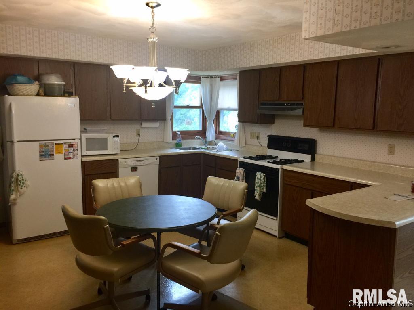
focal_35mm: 29
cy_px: 155
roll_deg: -0.4
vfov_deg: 48.2
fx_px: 347
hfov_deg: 61.7
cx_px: 207
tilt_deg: -7.3
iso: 40
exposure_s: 1/30
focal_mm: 4.15
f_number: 2.2
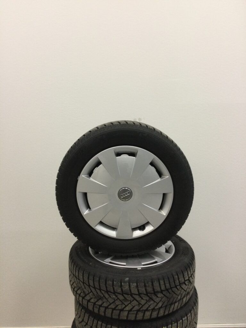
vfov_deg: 58.4
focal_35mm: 31
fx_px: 294
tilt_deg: -10.0
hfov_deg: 45.4
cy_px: 164
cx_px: 123
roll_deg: +2.1
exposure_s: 1/33
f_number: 2.4
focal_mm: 3.3
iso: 100
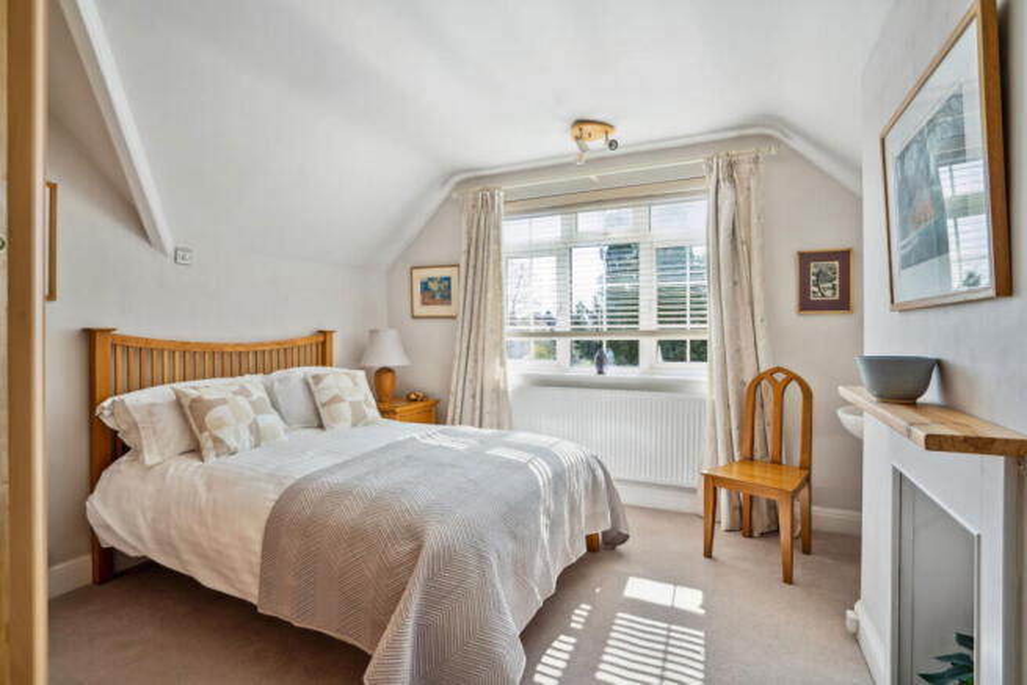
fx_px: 457
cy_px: 342
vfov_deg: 73.8
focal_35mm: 16
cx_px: 514
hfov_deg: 96.7
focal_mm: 16
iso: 640
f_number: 8
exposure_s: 1/40
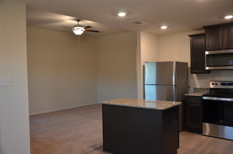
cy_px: 77
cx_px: 116
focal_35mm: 33
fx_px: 213
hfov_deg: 57.3
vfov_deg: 39.8
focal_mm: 22
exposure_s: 1/60
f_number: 4
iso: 720
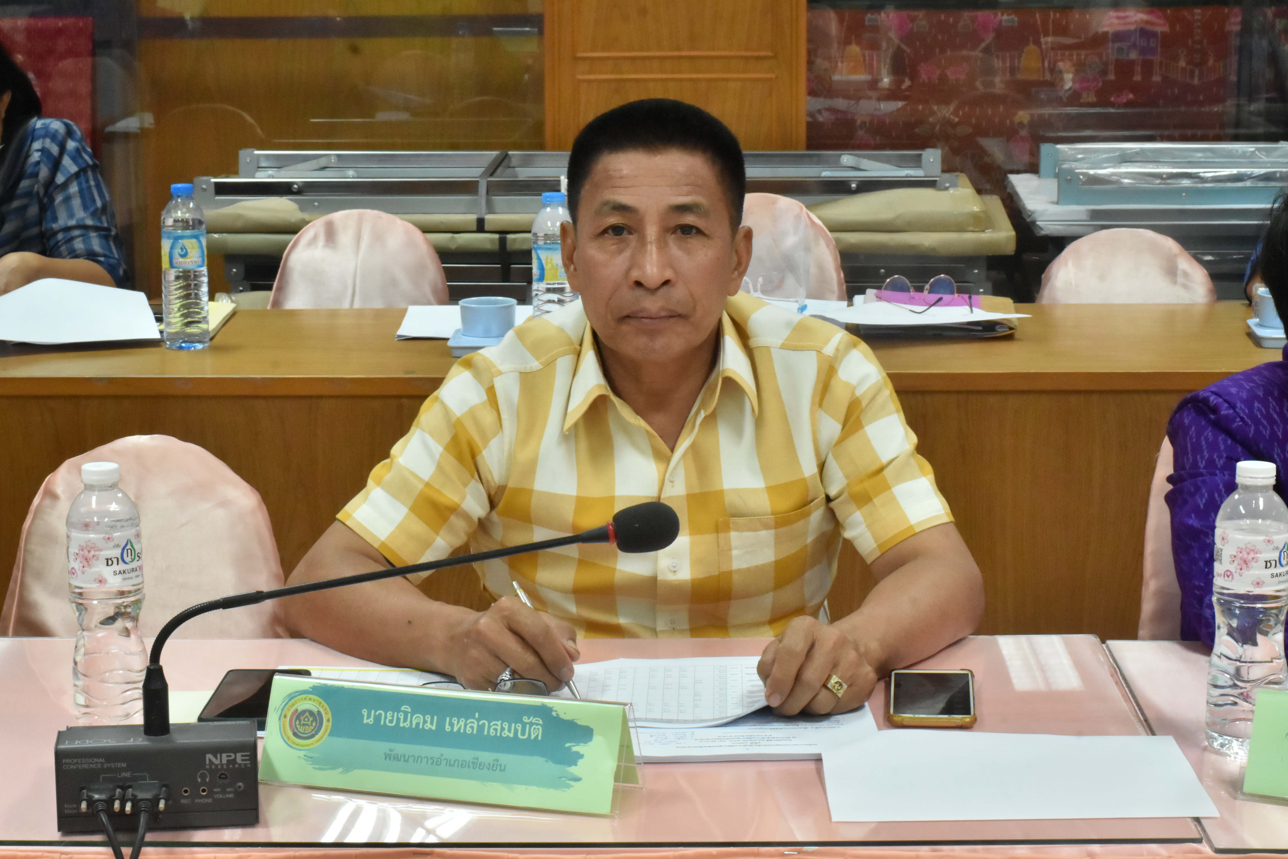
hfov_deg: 26.0
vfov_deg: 17.5
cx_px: 644
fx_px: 2790
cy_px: 430
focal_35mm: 78
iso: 3200
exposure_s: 1/30
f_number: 18
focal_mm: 52
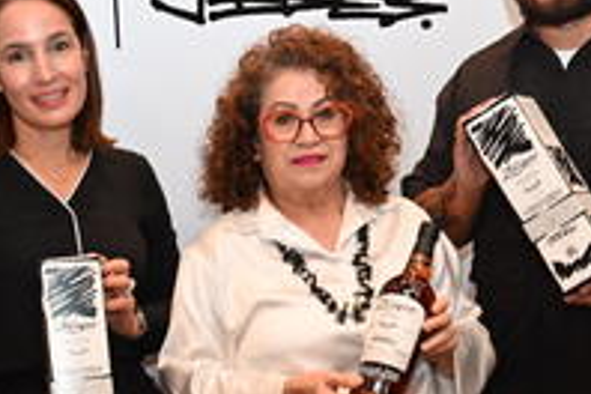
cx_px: 185
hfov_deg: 23.8
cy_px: 310
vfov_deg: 16.0
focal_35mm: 85
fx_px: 1395
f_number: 4
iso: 1400
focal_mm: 35
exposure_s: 1/60
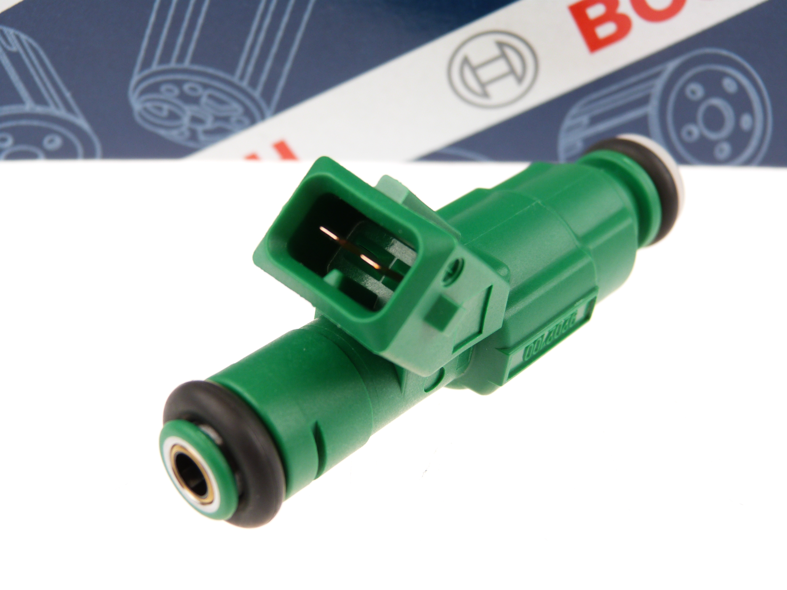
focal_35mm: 50
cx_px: 394
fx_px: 1137
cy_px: 295
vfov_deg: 29.1
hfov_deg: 38.2
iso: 100
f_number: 3.2
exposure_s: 1/80
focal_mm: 9
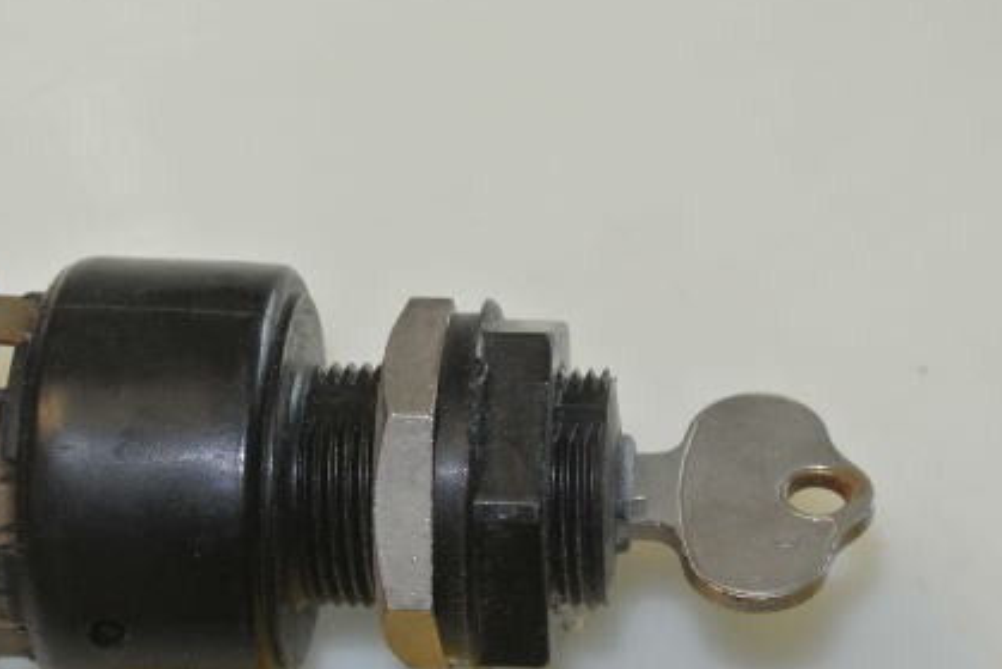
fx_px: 3147
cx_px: 430
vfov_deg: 12.1
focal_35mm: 113
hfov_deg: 18.1
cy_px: 495
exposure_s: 1/60
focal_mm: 27.6
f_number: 5.6
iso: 800
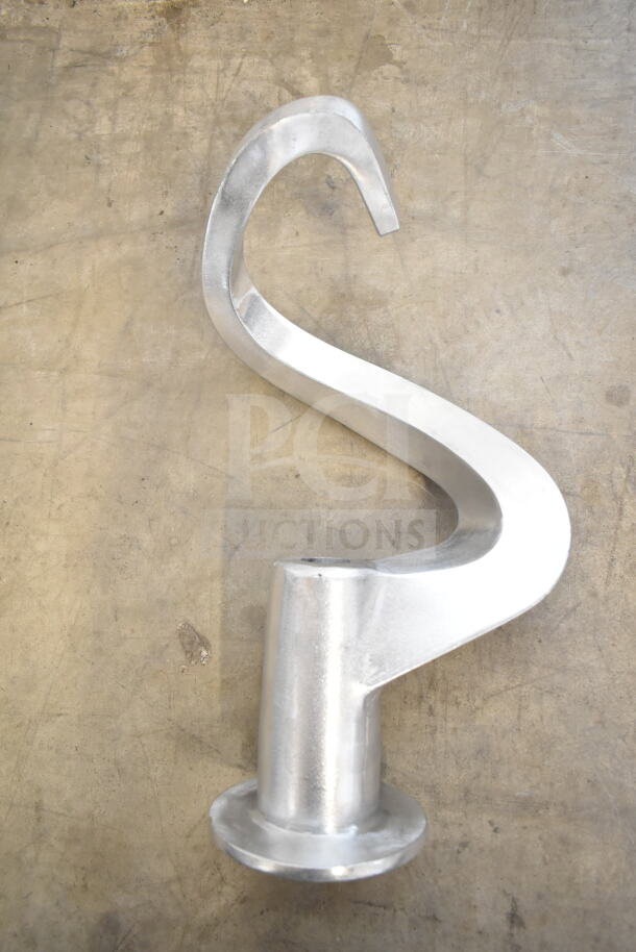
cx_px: 318
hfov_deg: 48.0
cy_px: 476
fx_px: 715
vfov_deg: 67.4
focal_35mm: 27
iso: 1600
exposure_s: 1/40
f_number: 3.5
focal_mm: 18
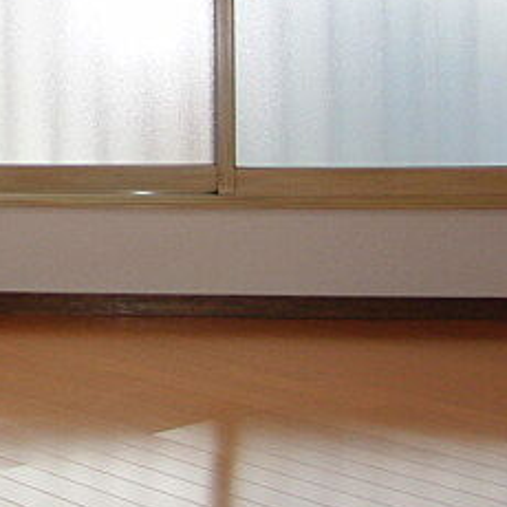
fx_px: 1508
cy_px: 55
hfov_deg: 17.6
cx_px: -194
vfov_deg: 18.8
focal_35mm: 91
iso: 160
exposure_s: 1/80
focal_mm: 6.42
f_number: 3.6
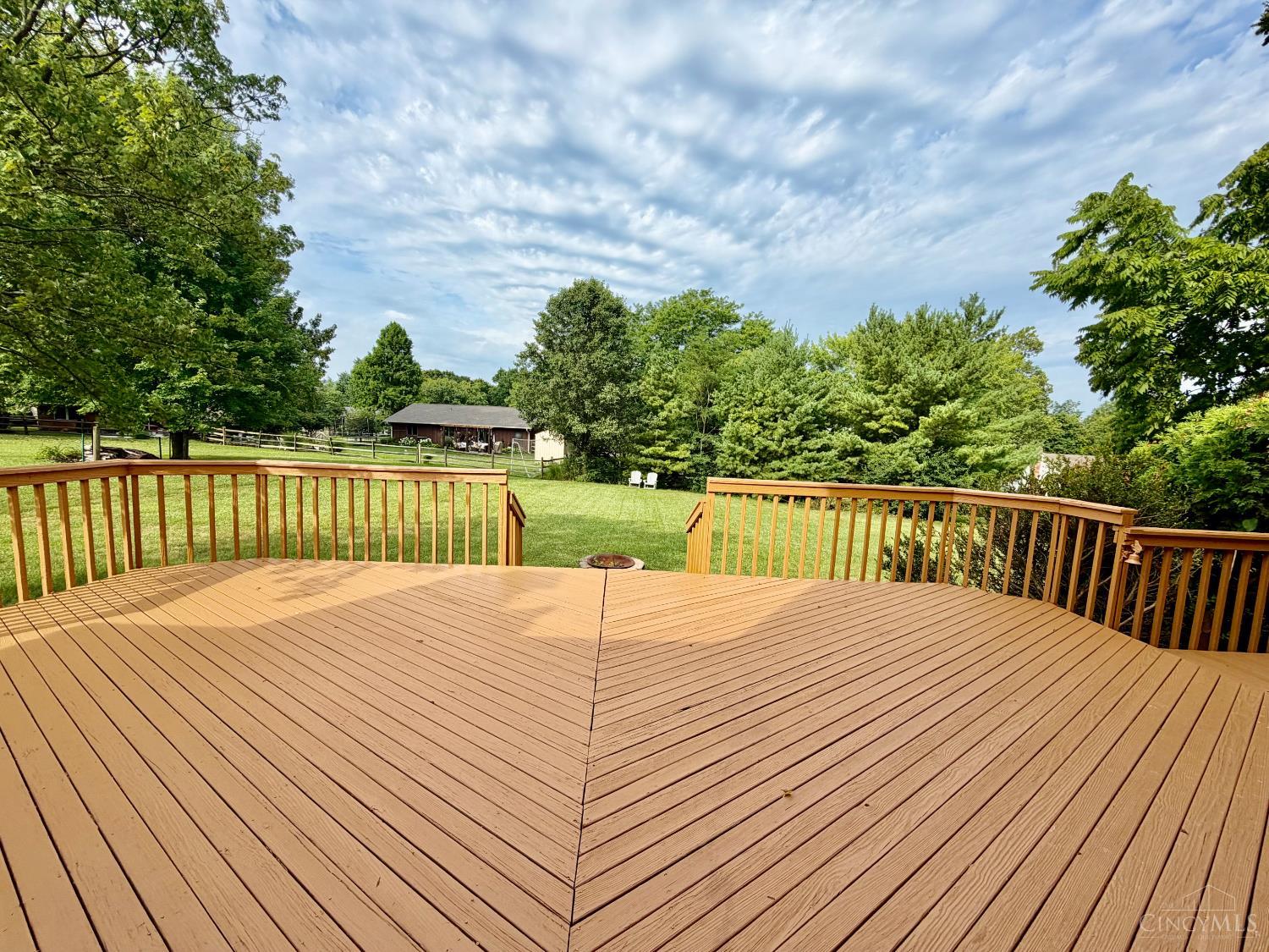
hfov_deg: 102.1
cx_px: 634
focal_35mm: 14
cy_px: 476
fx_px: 513
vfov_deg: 85.7
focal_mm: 2.22
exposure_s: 1/770
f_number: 2.2
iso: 32
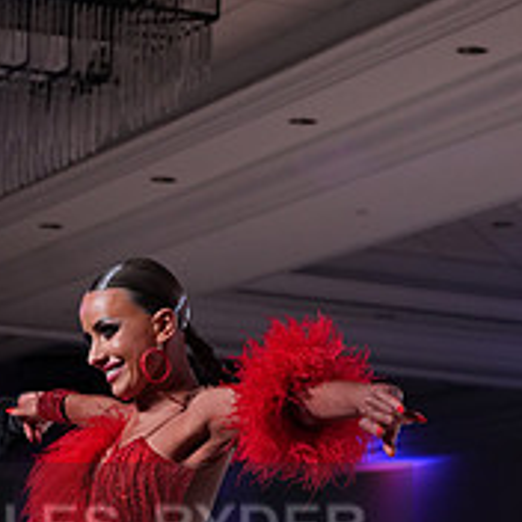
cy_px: 564
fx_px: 2576
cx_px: 4
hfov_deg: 11.5
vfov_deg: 11.4
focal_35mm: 151
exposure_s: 1/400
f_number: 5
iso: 2500
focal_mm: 54
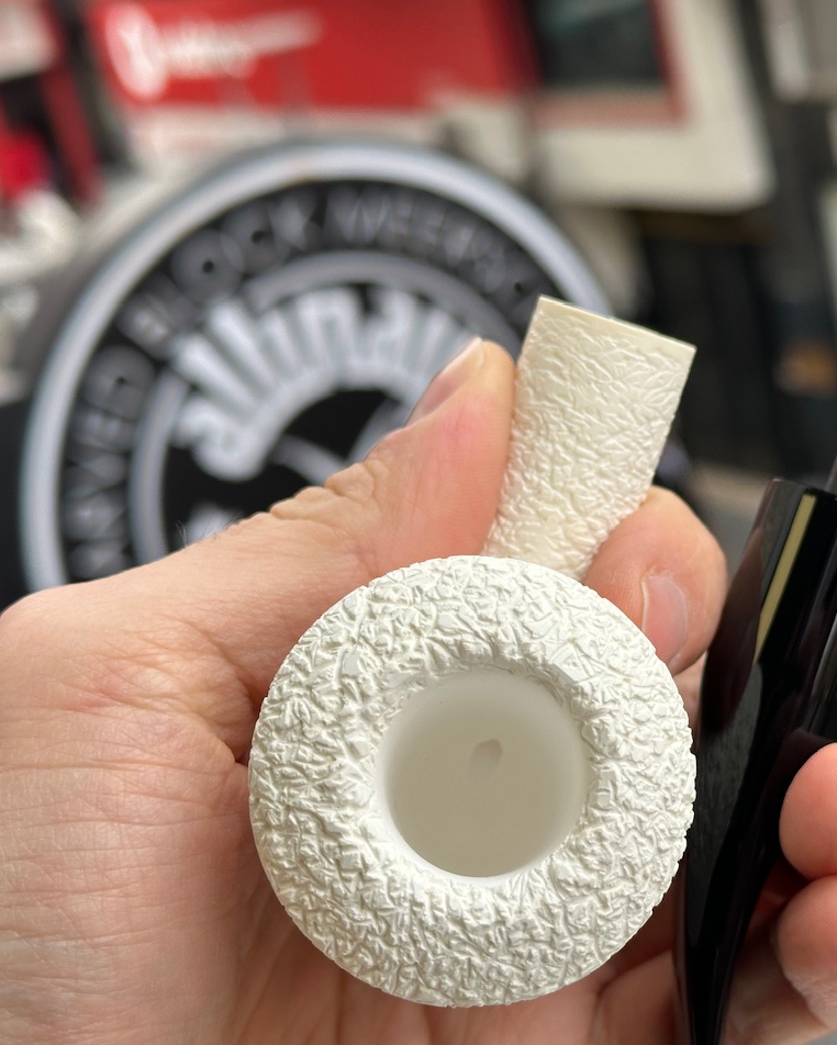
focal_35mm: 63
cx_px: 609
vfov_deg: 30.0
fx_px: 1950
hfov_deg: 24.0
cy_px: 524
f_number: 1.78
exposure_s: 1/484
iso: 64
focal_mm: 6.86
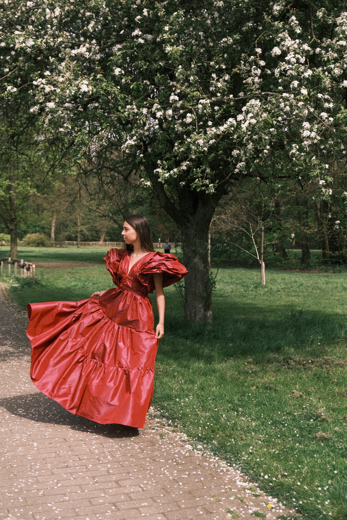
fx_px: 650
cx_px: 174
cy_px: 260
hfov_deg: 29.9
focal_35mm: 45
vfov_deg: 43.6
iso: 500
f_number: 3.6
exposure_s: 1/4000
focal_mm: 30.2
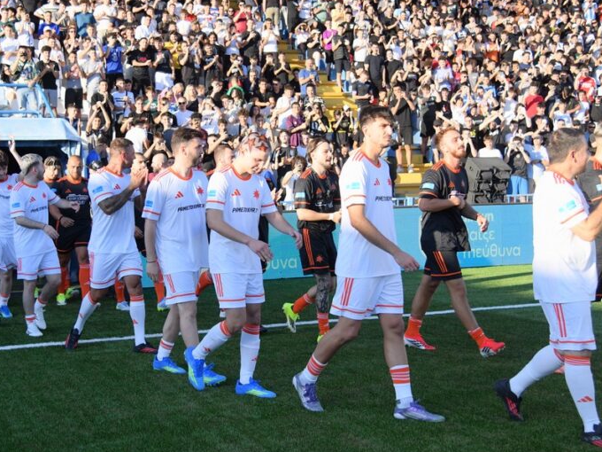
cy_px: 197
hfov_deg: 34.8
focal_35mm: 55
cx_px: 235
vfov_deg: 26.5
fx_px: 956
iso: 1250
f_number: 4
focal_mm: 38
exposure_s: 1/4000
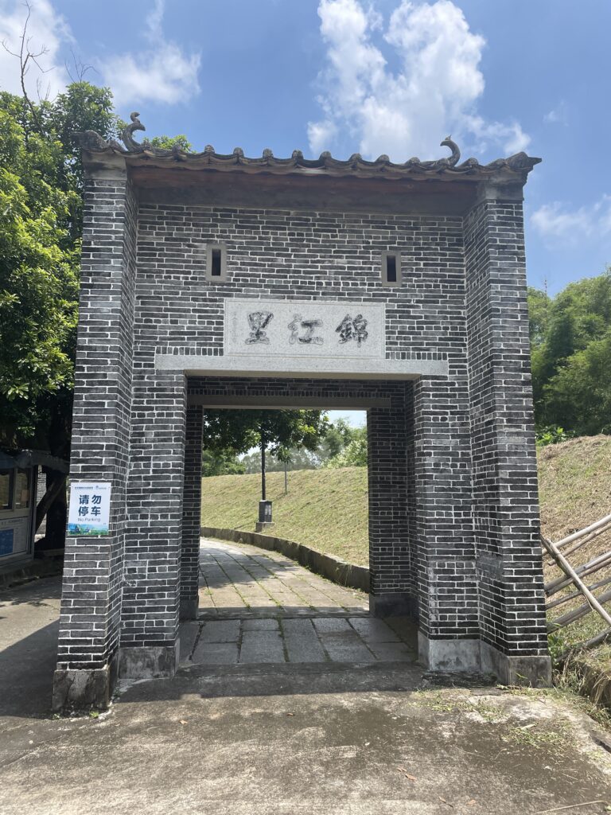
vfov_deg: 67.3
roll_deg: +1.0
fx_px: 612
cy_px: 408
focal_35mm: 26
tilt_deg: +12.6
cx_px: 306
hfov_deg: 53.1
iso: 32
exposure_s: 1/2212
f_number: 1.6
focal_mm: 4.2
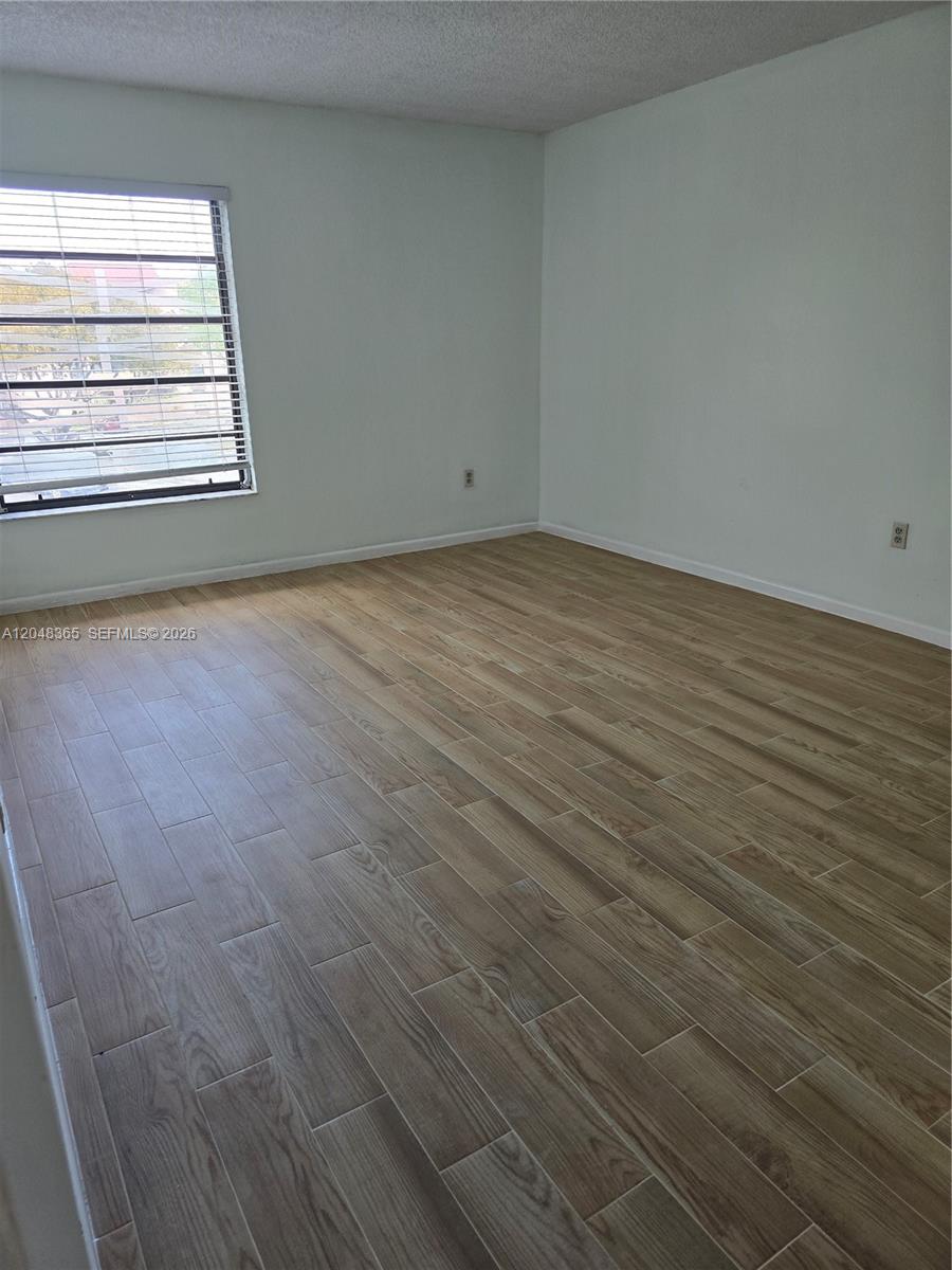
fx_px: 843
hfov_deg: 58.9
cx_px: 476
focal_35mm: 23
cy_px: 635
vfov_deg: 73.9
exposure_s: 1/120
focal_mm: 6.3
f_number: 1.7
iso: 100
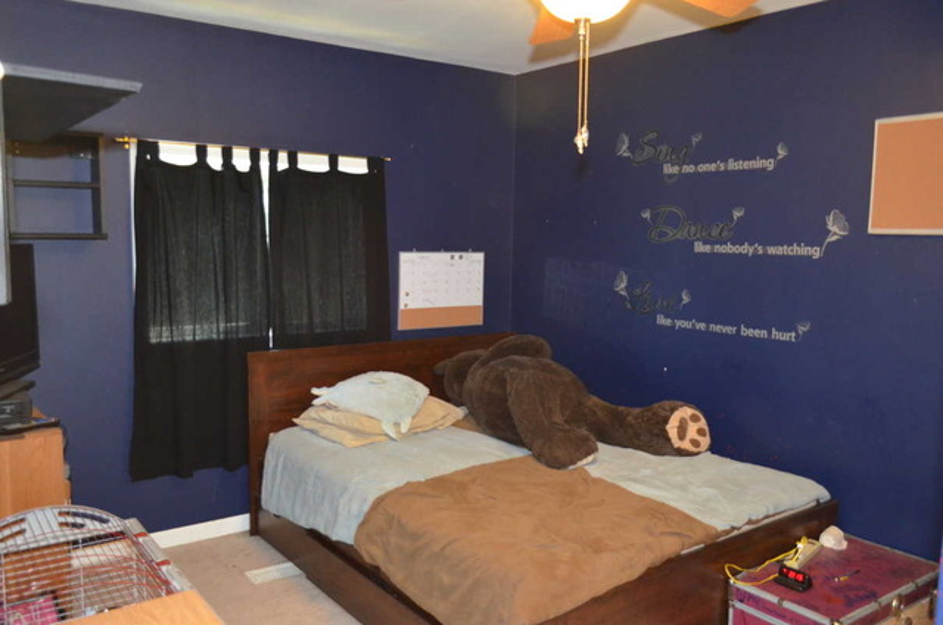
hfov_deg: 62.0
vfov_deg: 43.4
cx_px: 472
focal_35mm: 30
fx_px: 784
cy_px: 312
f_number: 4
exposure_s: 1/60
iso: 3200
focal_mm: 20
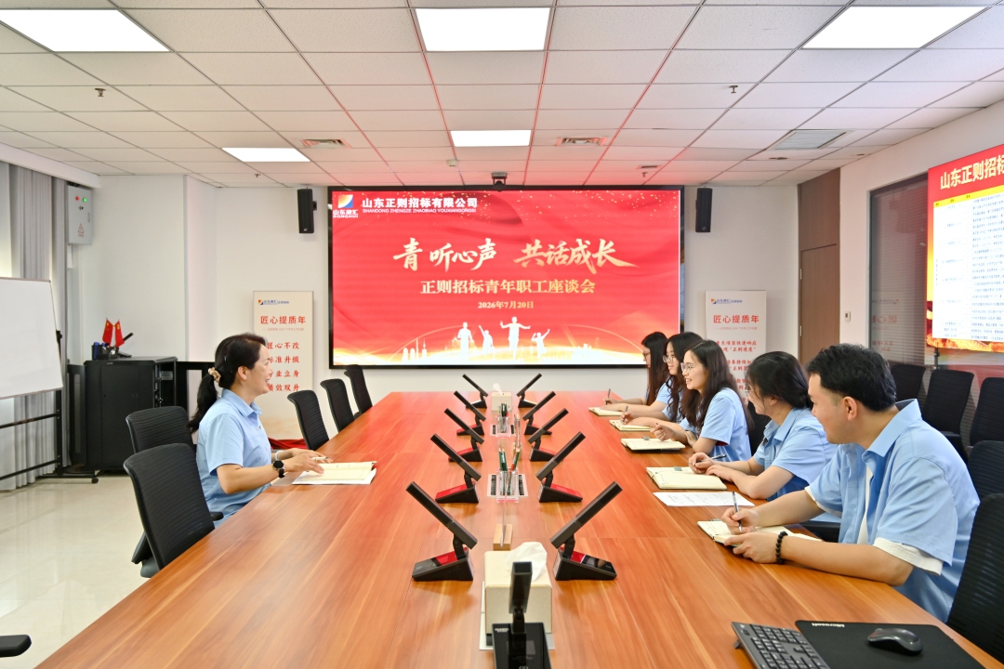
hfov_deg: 61.9
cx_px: 502
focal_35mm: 30
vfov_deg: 43.6
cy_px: 334
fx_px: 837
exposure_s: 1/160
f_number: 4
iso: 400
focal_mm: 30
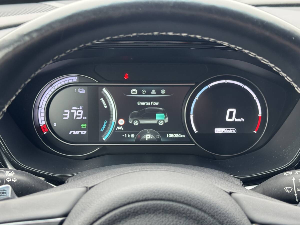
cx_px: 150
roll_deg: +0.4
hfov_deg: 39.7
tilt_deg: -25.3
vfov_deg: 30.3
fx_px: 416
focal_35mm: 48
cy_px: 112
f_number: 1.78
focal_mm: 6.76
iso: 160
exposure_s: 1/59
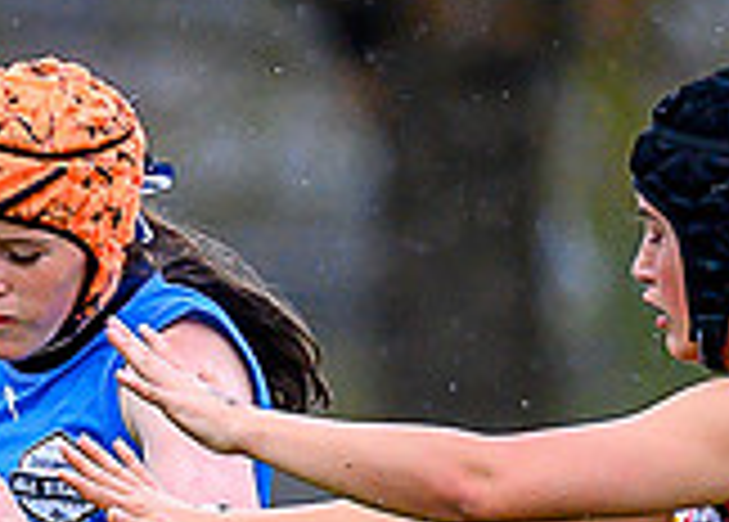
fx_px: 86906
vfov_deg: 0.3
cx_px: 47
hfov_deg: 0.5
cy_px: 727
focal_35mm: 4194
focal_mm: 500
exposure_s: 1/1600
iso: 2500
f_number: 4
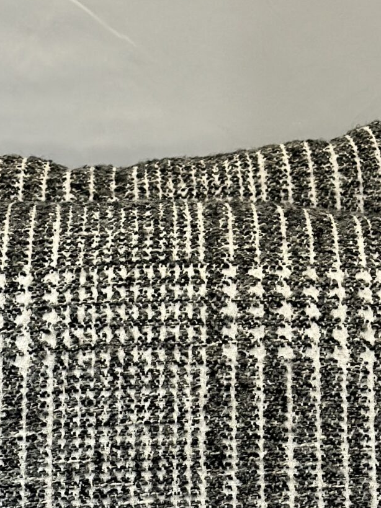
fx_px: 2202
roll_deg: +0.8
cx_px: 232
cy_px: 577
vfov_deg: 12.9
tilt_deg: -12.9
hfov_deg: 9.9
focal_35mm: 150
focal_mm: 6.86
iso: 80
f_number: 1.78
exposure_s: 1/186
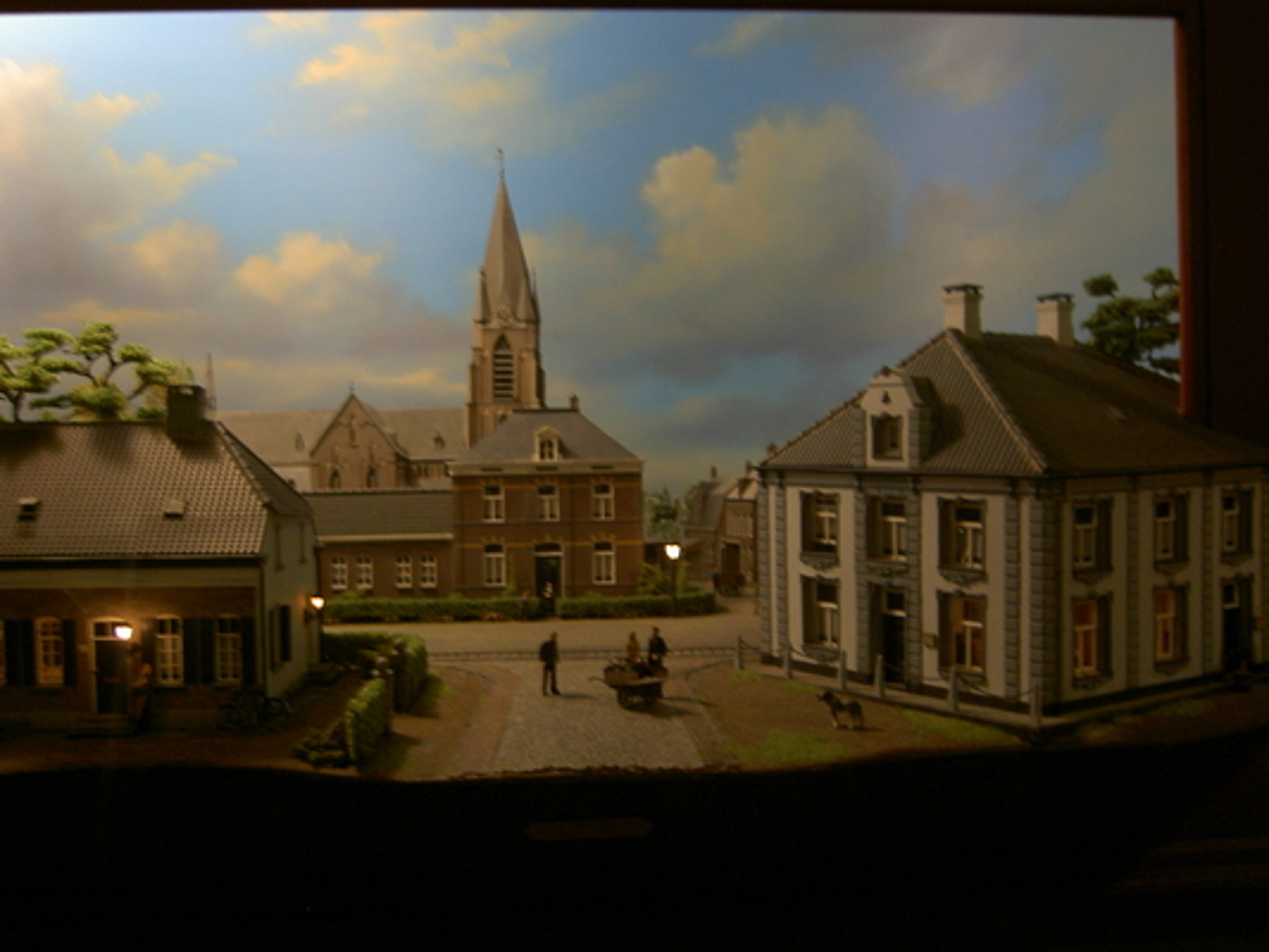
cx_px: 634
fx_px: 1247
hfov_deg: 53.9
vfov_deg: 41.8
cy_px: 476
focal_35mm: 34
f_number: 2.8
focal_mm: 5.6
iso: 50
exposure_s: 1/8
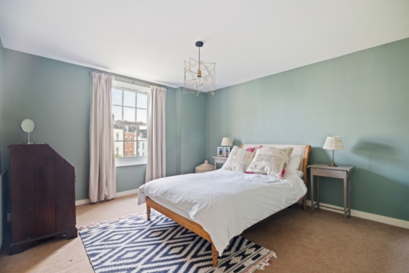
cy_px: 144
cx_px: 209
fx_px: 193
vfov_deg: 70.4
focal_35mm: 17
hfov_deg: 93.2
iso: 250
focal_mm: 16
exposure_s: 1.6
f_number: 7.1
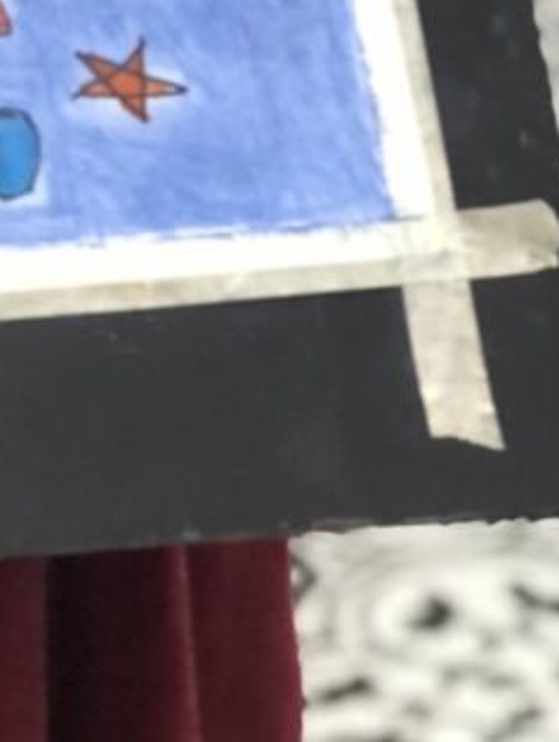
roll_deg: +3.3
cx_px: -250
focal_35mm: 241
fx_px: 5179
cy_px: -722
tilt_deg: -11.0
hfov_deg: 6.1
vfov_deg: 7.9
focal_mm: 6.6
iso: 64
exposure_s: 1/33
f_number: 2.8
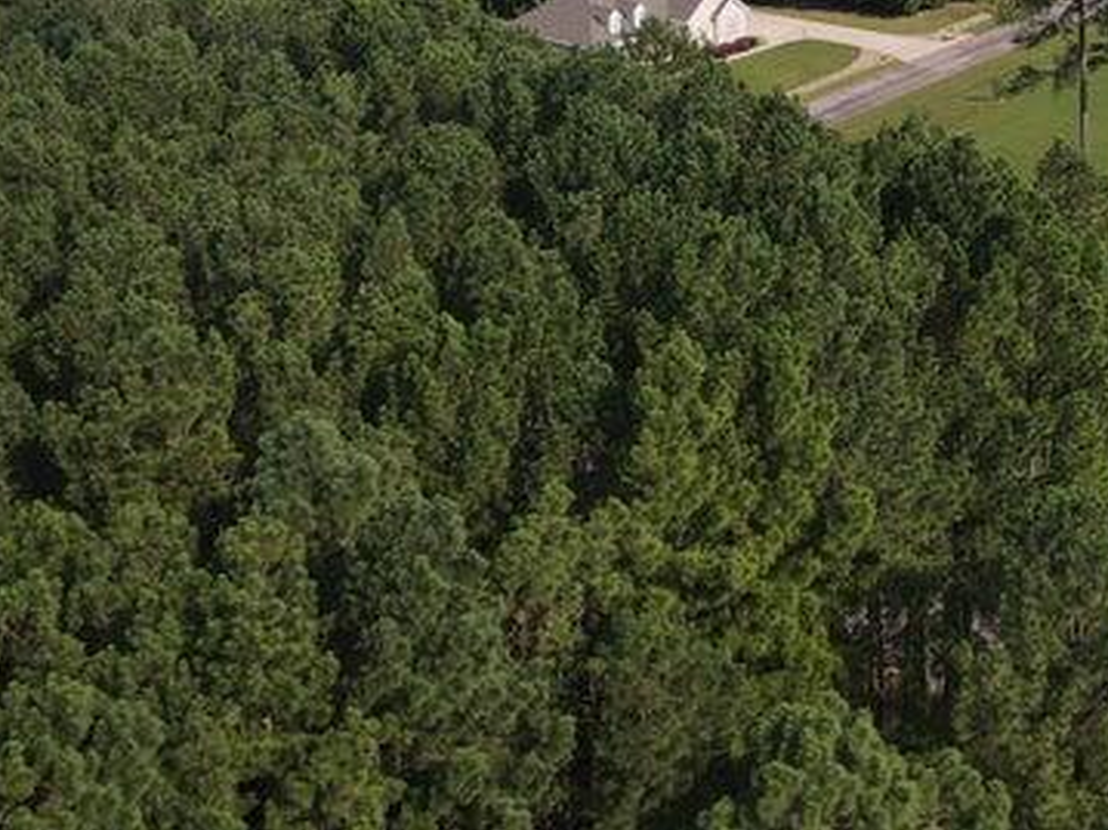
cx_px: 1082
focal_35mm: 57
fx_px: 1824
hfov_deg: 31.5
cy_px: -6
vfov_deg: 24.4
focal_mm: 4.5
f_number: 2.8
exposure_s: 1/500
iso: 100
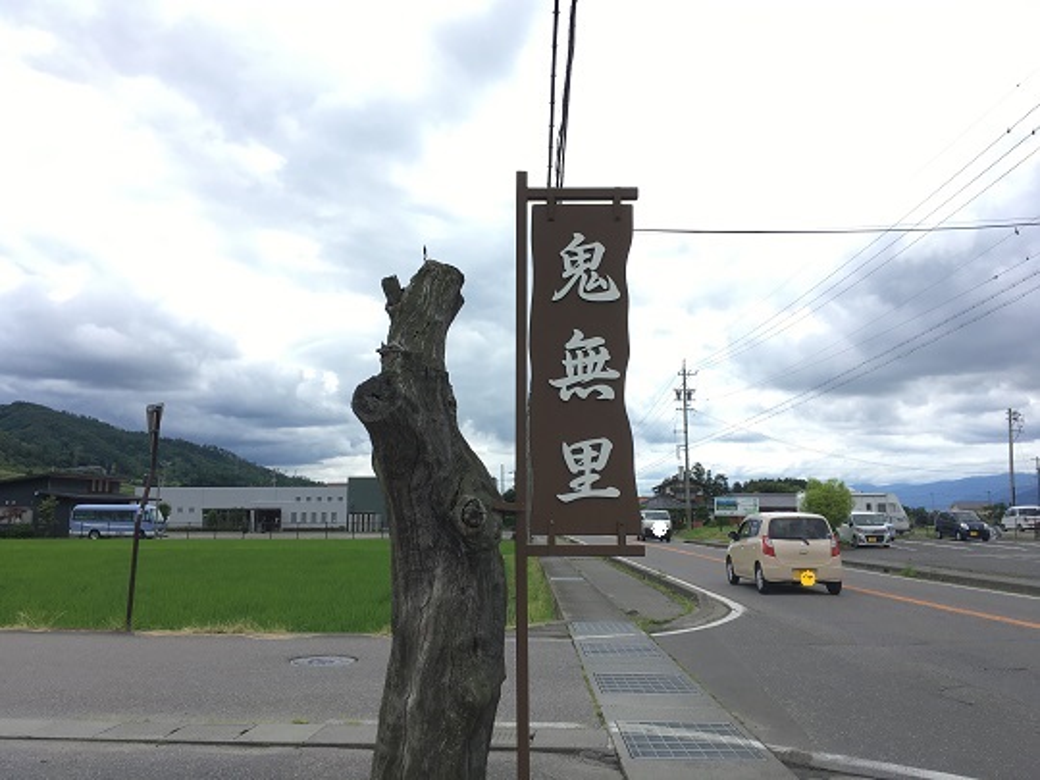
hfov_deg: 61.7
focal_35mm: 29
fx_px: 871
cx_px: 520
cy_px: 390
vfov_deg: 48.2
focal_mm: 4.15
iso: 25
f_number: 2.2
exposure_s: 1/905
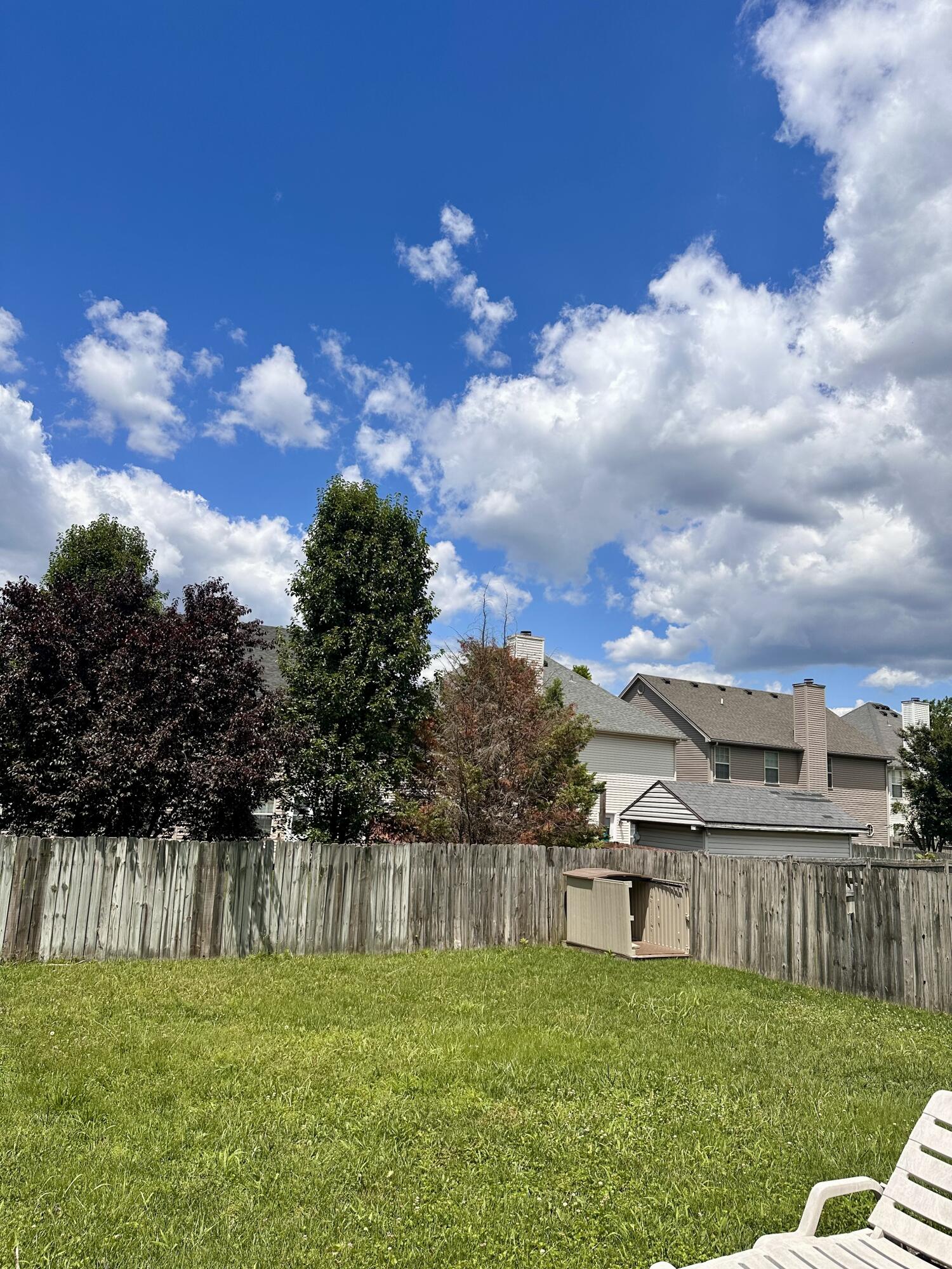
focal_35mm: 24
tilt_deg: +11.5
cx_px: 476
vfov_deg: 71.6
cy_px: 634
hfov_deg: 56.8
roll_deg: -3.5
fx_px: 880
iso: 80
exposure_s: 1/7576
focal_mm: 6.86
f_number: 1.78
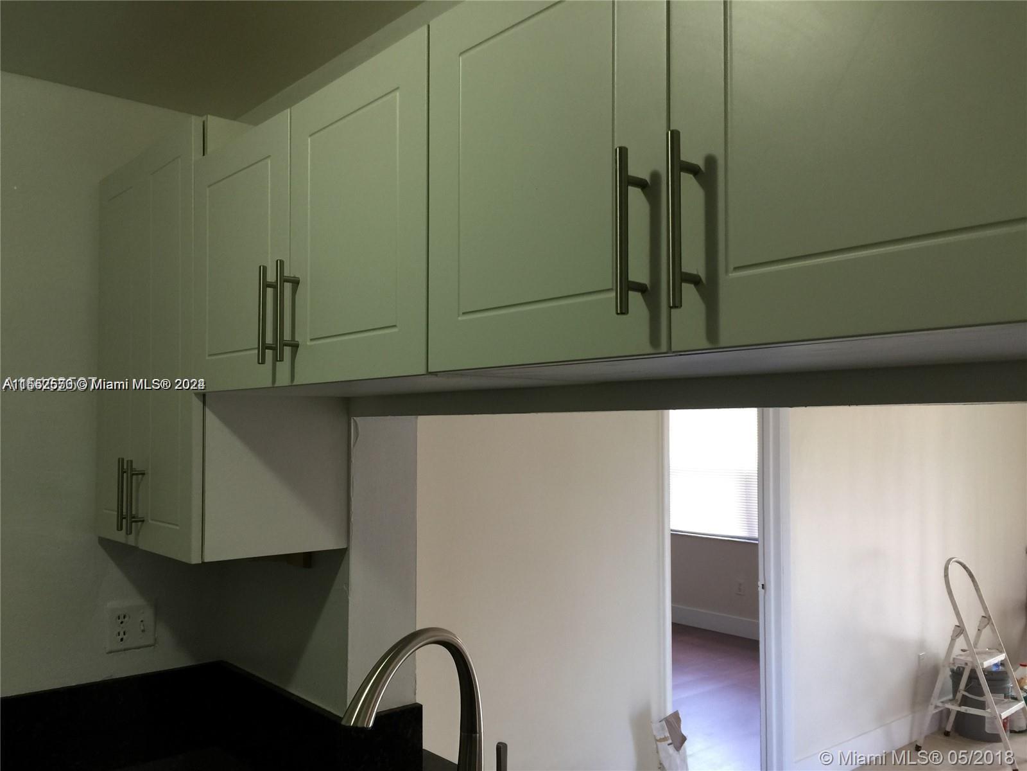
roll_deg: -1.2
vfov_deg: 48.2
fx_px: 860
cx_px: 514
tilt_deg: +5.5
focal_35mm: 29
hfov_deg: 61.7
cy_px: 386
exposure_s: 1/15
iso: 32
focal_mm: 4.15
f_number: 2.2
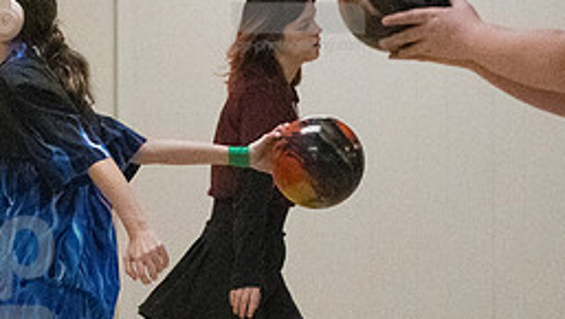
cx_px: -13
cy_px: 277
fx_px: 6477
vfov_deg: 2.8
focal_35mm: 432
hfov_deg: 5.0
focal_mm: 122
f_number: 4
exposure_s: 1/1250
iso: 10000
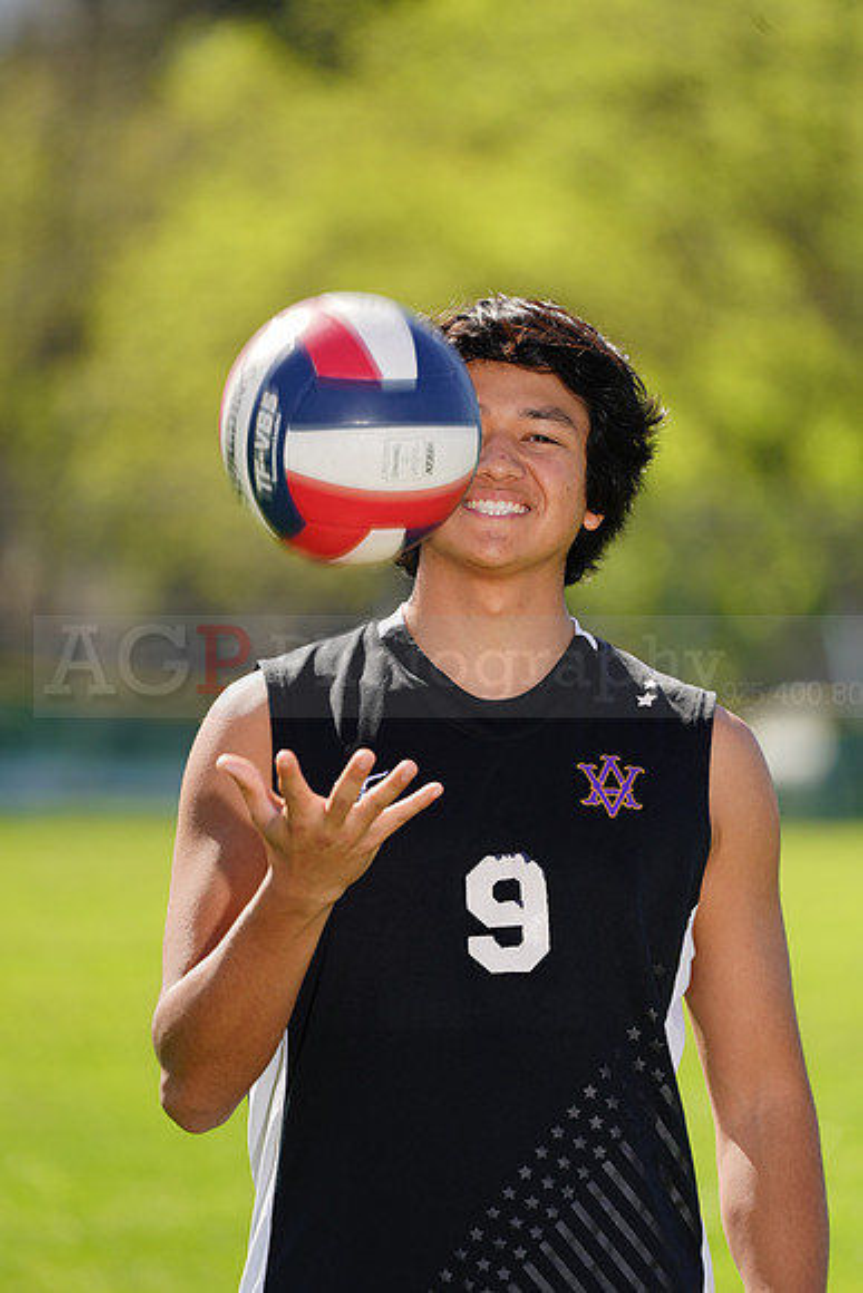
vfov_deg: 5.8
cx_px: 432
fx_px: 12864
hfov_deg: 3.8
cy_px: 646
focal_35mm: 358
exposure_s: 1/200
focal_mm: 358
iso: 64
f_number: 6.3
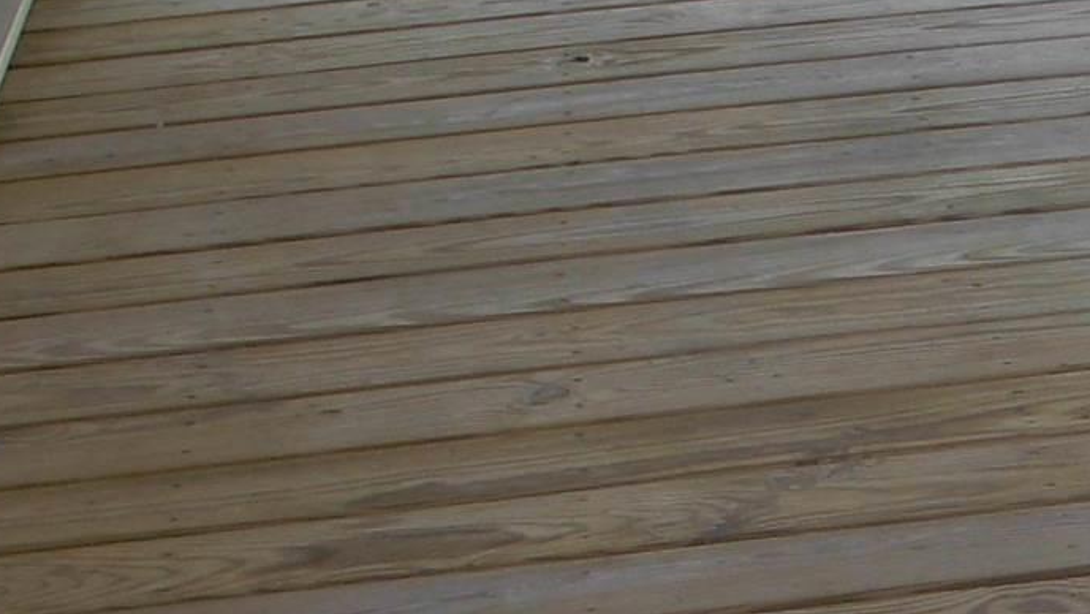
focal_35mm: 123
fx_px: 3556
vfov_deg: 9.8
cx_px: 1422
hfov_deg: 16.5
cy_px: 567
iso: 79
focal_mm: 6.3
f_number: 2.9
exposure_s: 1/166
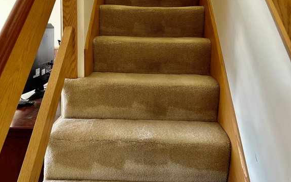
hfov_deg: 52.7
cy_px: 62
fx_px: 294
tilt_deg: -6.5
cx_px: 146
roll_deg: -1.2
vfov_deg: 34.2
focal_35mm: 37
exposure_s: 1/60
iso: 125
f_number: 1.5
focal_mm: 5.7
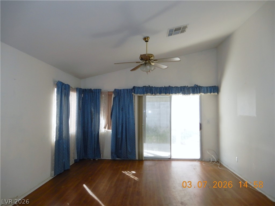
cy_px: 103
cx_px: 138
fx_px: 191
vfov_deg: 56.8
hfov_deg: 71.6
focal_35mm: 24
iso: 140
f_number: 3.4
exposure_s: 1/30
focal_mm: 4.3
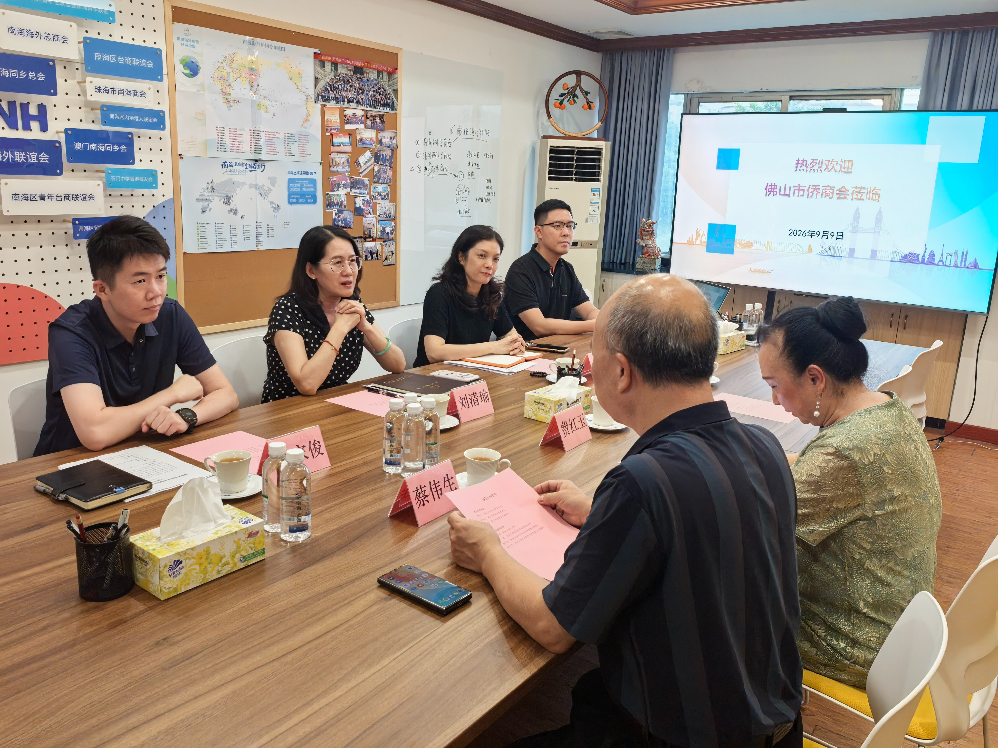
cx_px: 499
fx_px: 778
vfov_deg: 51.4
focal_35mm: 27
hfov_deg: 65.3
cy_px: 374
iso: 200
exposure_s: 1/100
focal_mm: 6.98
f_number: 4
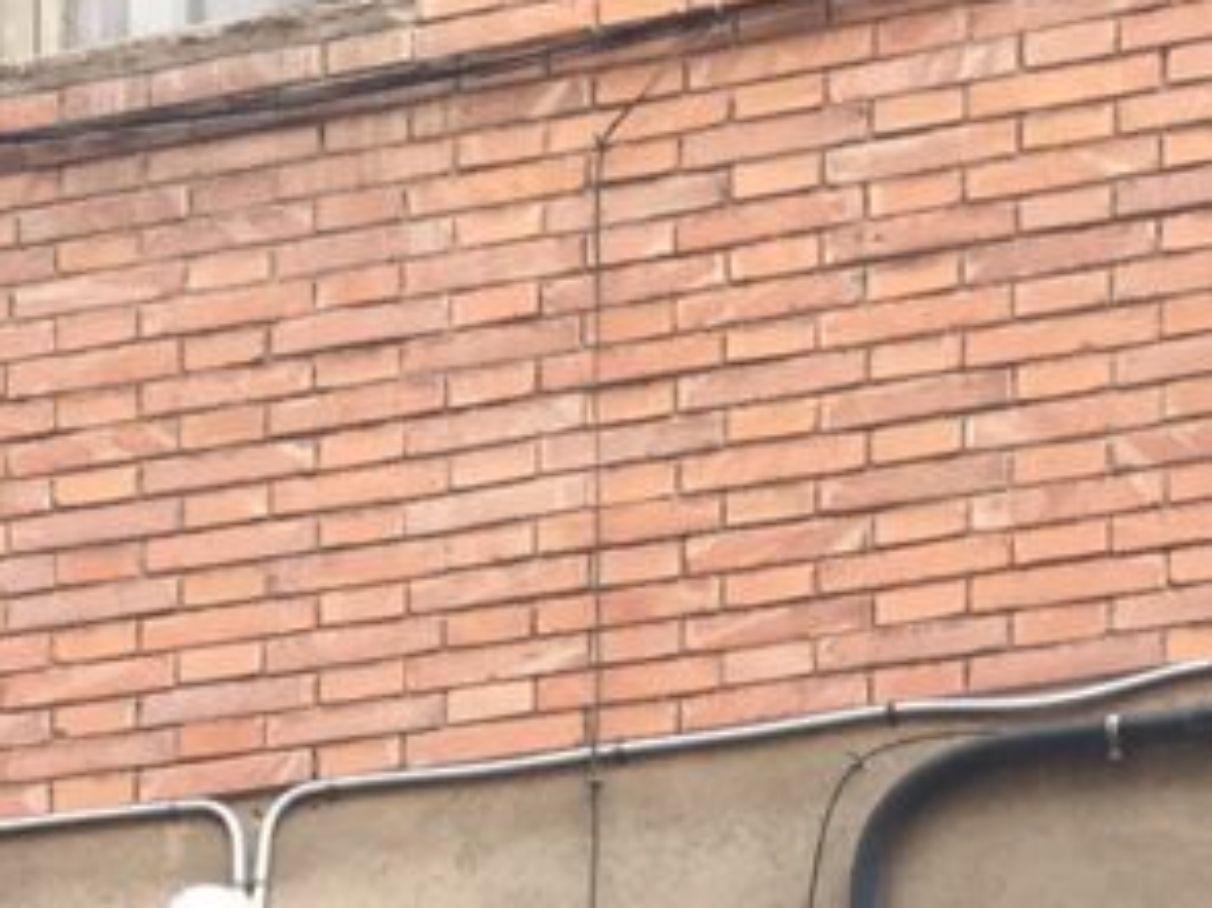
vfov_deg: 9.0
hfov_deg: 13.1
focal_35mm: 151
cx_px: 645
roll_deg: -0.4
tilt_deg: +6.5
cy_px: 2091
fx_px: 5285
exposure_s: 1/130
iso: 25
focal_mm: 4.15
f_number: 2.2
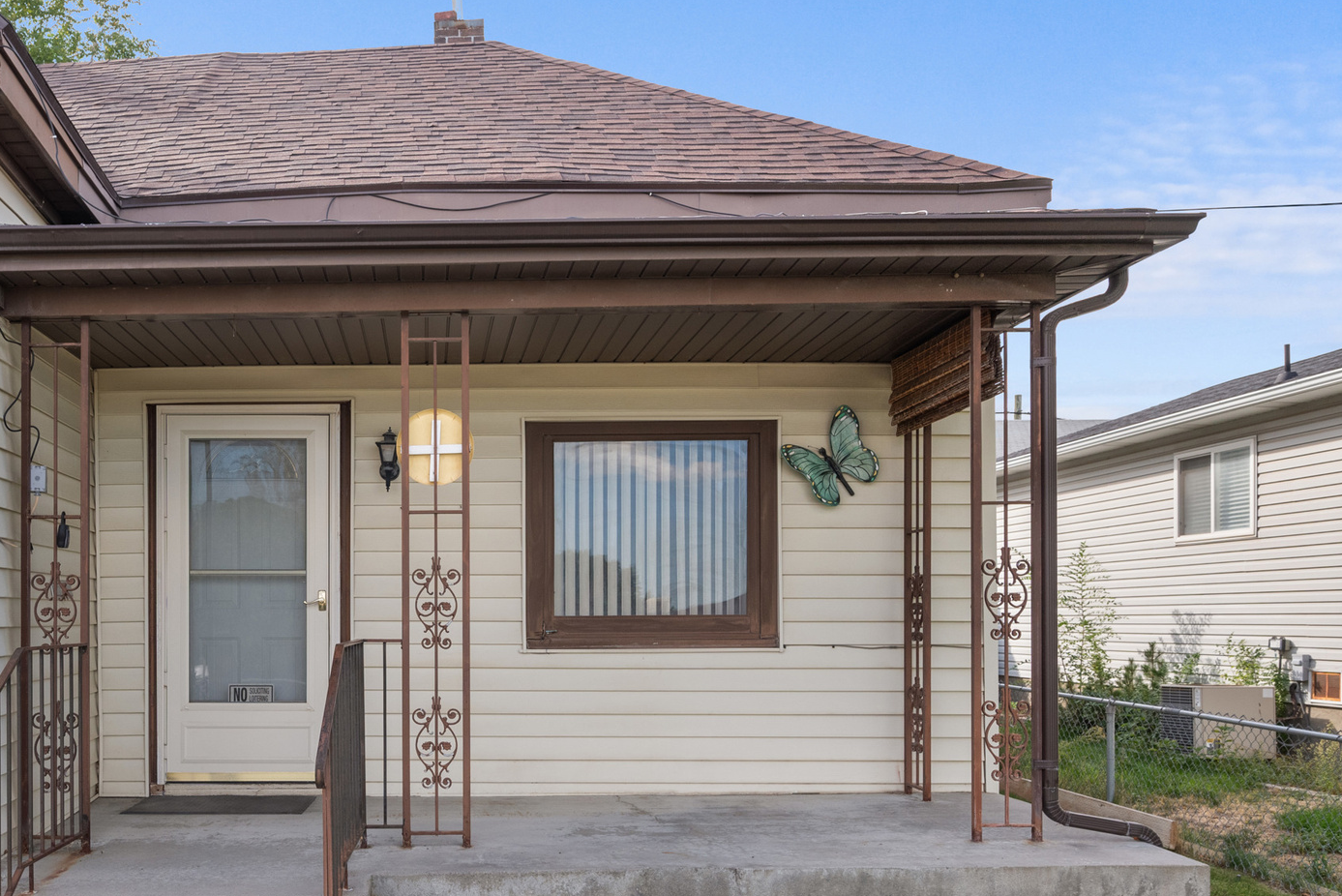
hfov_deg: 57.4
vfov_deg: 40.9
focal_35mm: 32
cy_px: 602
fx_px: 1184
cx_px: 414
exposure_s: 1/500
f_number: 8
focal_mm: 21.5
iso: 800
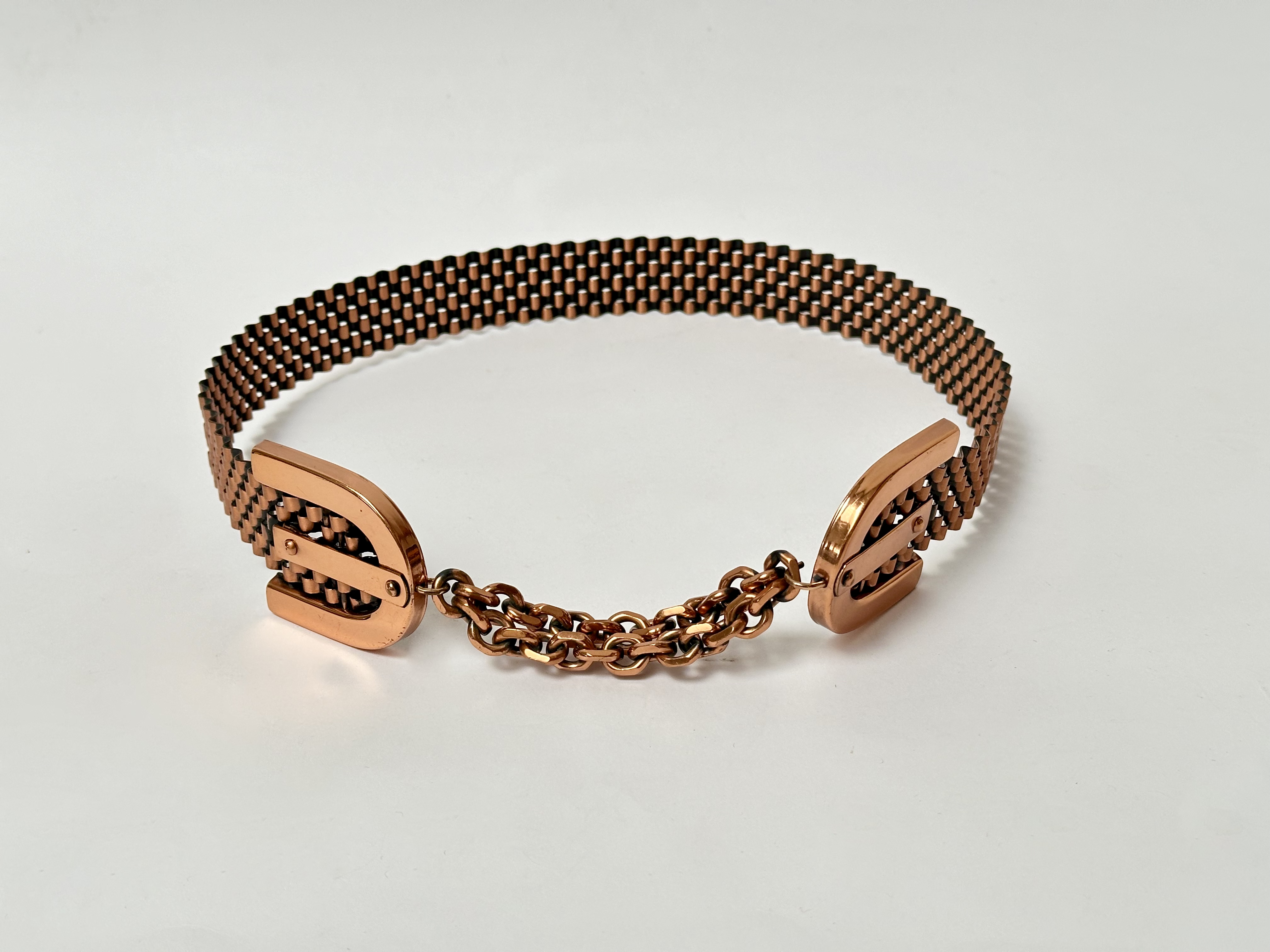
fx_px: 1761
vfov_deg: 30.3
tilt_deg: -31.2
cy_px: 476
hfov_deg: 39.7
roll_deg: +3.5
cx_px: 635
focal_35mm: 48
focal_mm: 6.86
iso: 80
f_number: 1.78
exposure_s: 1/63
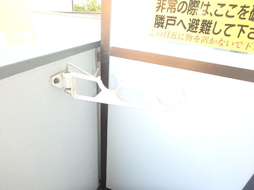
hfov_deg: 79.0
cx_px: 127
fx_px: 154
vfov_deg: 63.4
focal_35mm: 21
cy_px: 95
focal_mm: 3.7
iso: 320
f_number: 3.5
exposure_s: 1/30
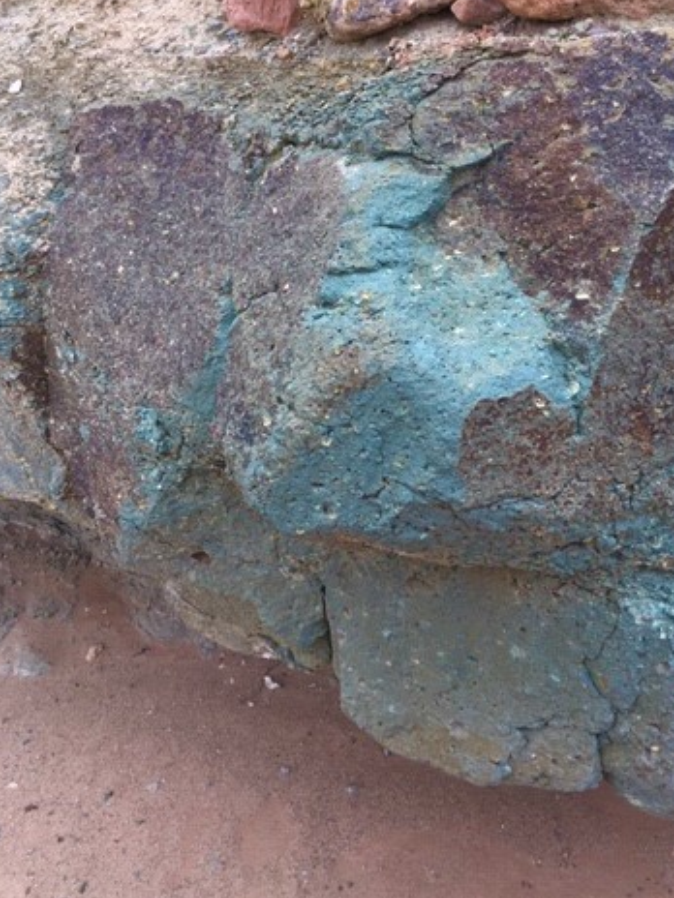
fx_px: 1038
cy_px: 354
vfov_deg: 46.5
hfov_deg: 35.6
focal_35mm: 40
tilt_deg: -25.4
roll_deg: +4.8
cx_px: 451
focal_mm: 4.15
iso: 25
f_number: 2.2
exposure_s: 1/416
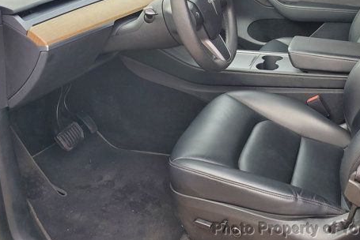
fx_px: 380
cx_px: 241
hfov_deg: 49.7
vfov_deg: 34.3
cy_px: 55
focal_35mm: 38
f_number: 2.4
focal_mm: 4.3
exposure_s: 1/100
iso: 125
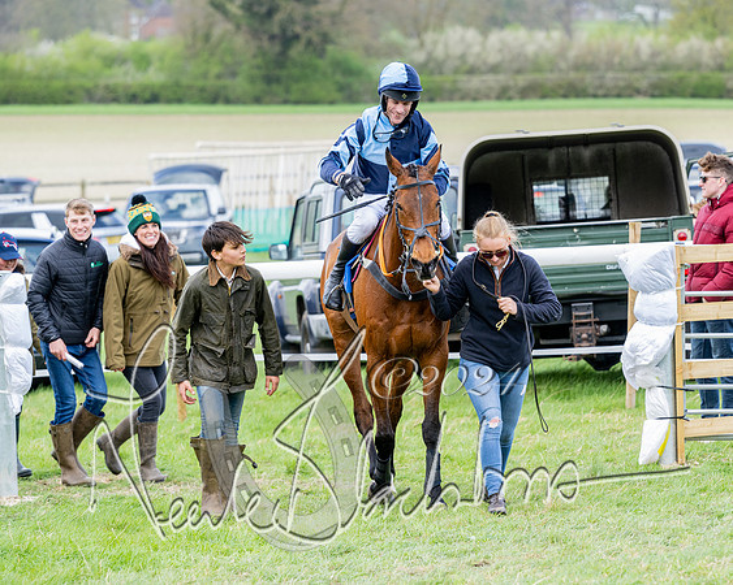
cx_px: 389
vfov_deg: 6.5
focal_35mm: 238
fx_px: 5166
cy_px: 277
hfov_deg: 8.1
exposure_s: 1/320
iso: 400
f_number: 5.6
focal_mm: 200
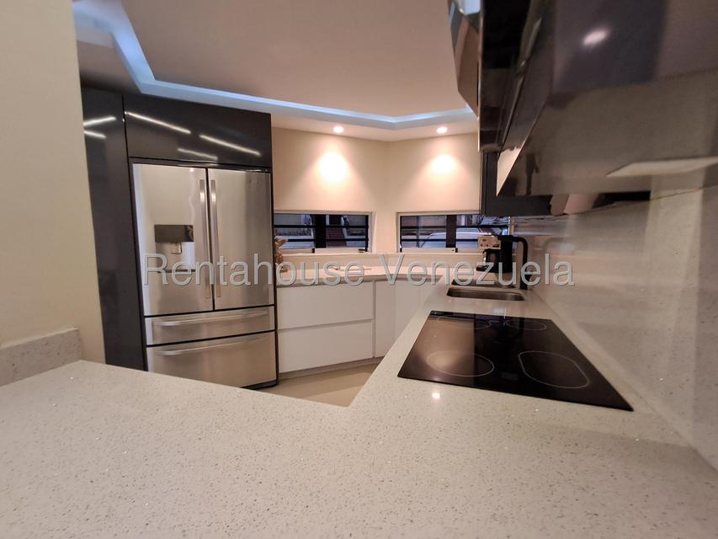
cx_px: 359
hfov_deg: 94.5
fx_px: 332
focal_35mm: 16
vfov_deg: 78.1
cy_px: 270
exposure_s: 1/30
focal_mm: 1.64
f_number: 2.2
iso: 200
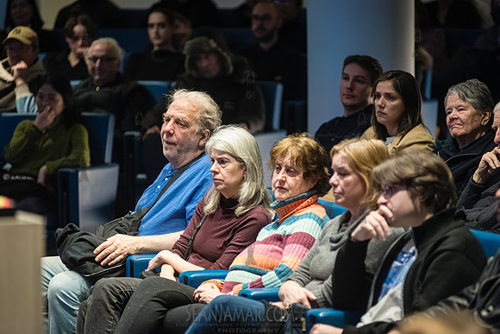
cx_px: 250
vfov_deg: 6.9
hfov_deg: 10.3
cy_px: 167
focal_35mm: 200
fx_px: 2778
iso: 6400
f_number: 3.5
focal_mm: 200
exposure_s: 1/250
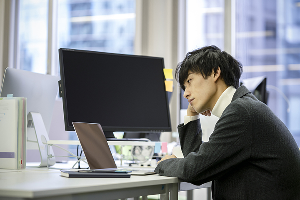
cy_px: 100
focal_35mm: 87
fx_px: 725
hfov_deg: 23.4
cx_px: 150
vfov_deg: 15.7
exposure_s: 1/125
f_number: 2.8
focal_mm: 87
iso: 640
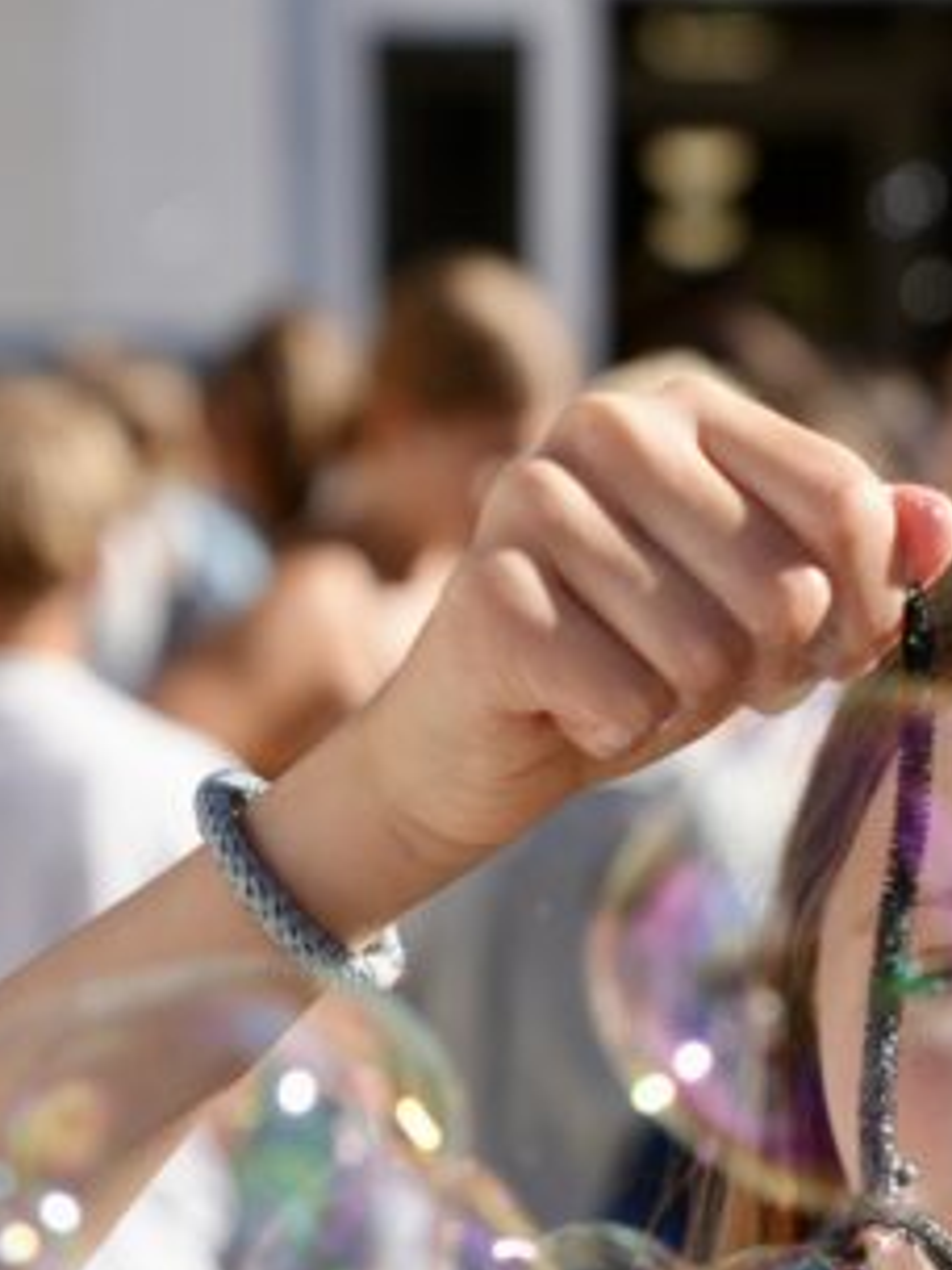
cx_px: 630
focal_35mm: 153
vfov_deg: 12.6
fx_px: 5610
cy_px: 1445
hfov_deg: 9.7
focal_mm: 63
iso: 100
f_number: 4.5
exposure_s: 1/500
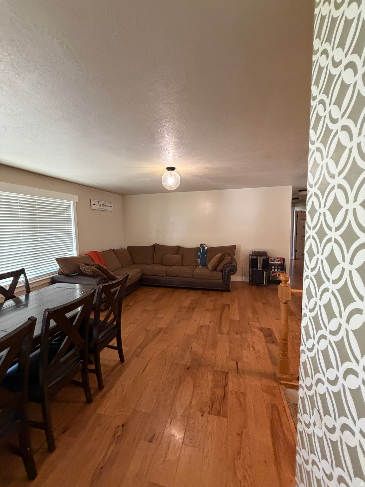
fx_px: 197
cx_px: 182
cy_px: 244
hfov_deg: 85.7
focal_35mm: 14
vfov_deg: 102.1
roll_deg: +2.7
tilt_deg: -3.7
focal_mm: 2.22
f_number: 2.2
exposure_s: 1/60
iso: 500
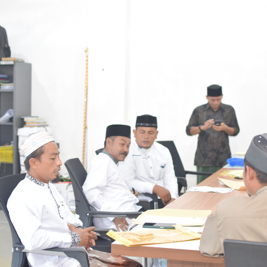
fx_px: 590
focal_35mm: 68
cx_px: 159
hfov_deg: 25.4
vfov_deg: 25.5
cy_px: 133
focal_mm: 35
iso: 1600
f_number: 2.5
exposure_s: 1/125
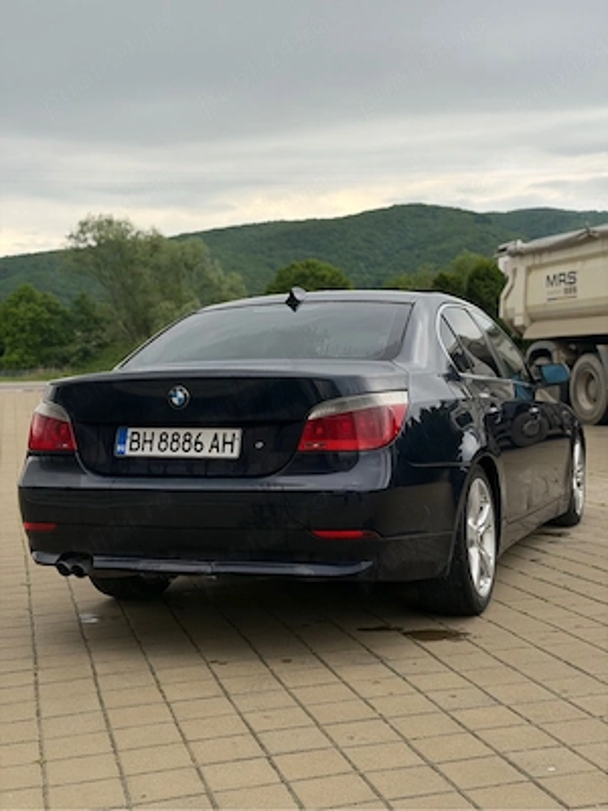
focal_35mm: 48
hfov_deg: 30.3
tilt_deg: -1.6
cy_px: 406
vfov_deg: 39.7
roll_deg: +3.1
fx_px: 1124
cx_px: 304
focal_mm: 6.76
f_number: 1.78
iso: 64
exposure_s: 1/657
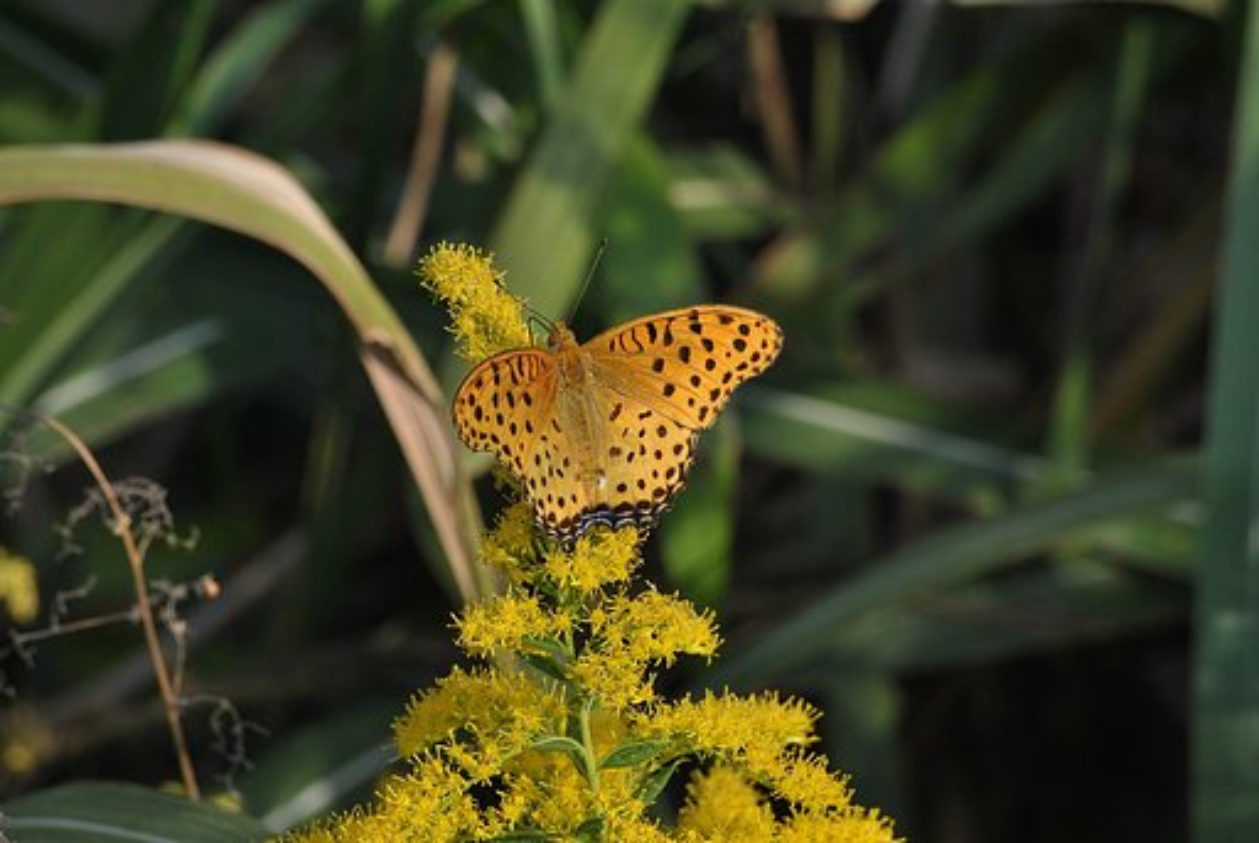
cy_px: 422
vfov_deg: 4.6
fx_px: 10507
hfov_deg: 6.9
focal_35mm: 300
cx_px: 630
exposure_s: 1/250
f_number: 11
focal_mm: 200
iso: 200
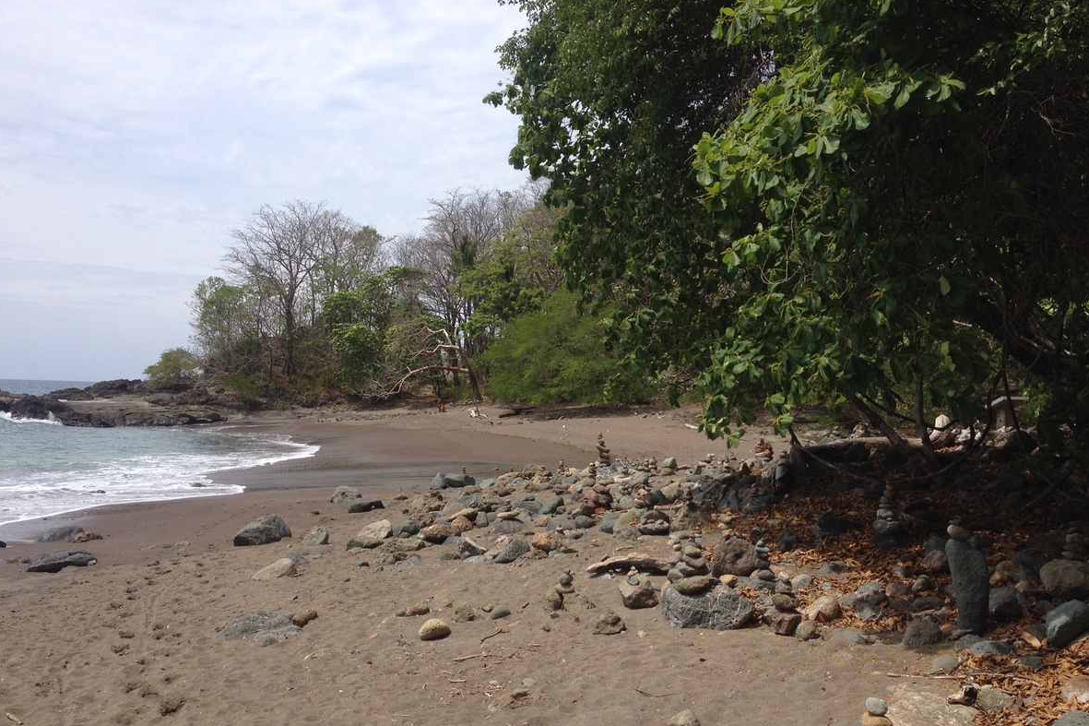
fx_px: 1119
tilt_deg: -2.9
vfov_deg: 35.9
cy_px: 397
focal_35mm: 37
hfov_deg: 51.9
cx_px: 547
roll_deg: -1.3
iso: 50
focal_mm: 4.28
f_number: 2.4
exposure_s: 1/2304
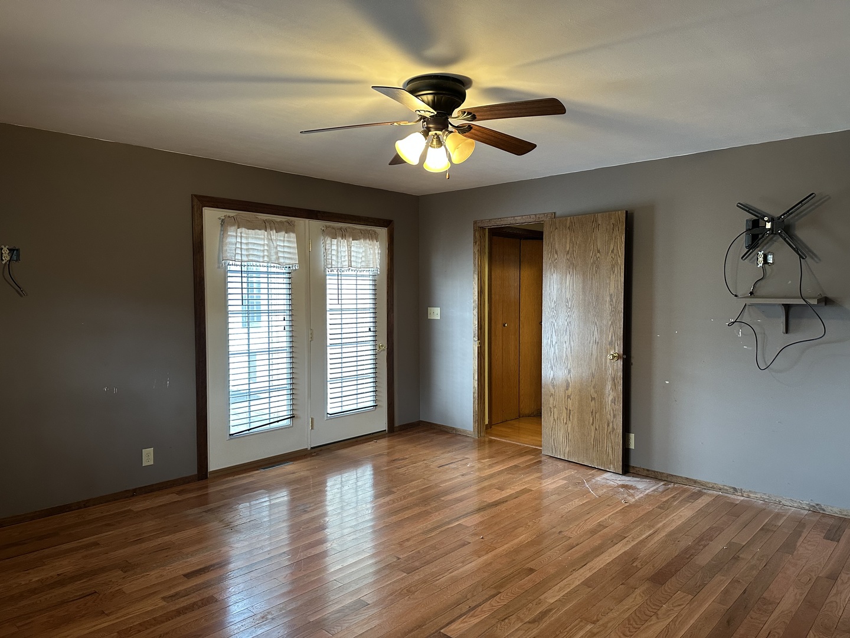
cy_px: 319
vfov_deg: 56.8
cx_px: 425
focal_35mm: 24
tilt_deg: -2.9
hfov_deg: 71.6
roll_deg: -0.6
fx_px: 589
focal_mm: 6.86
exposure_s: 1/60
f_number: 1.78
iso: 320
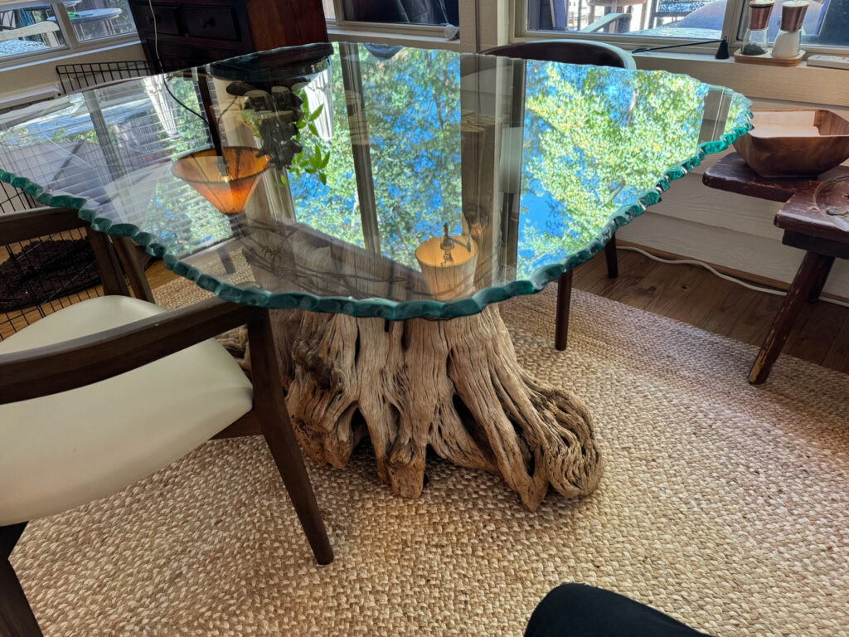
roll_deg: +4.2
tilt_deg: -36.8
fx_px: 589
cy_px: 318
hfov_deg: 71.6
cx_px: 424
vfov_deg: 56.8
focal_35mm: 24
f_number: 1.78
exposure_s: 1/60
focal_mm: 6.86
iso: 160
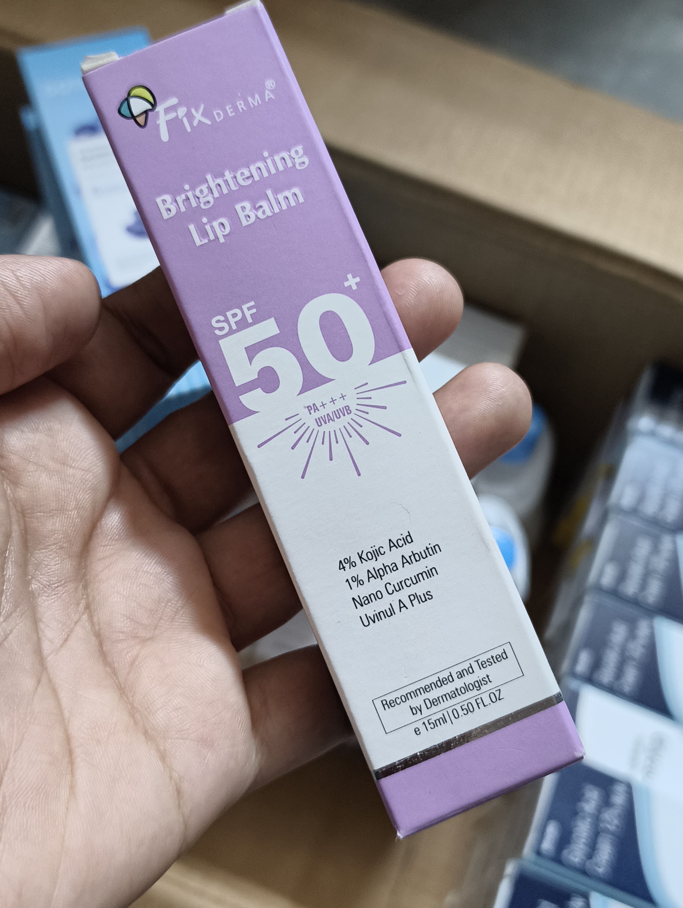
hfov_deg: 33.7
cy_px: 454
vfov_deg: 43.8
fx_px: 1128
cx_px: 342
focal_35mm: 43
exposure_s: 1/50
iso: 884
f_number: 1.87
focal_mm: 5.56
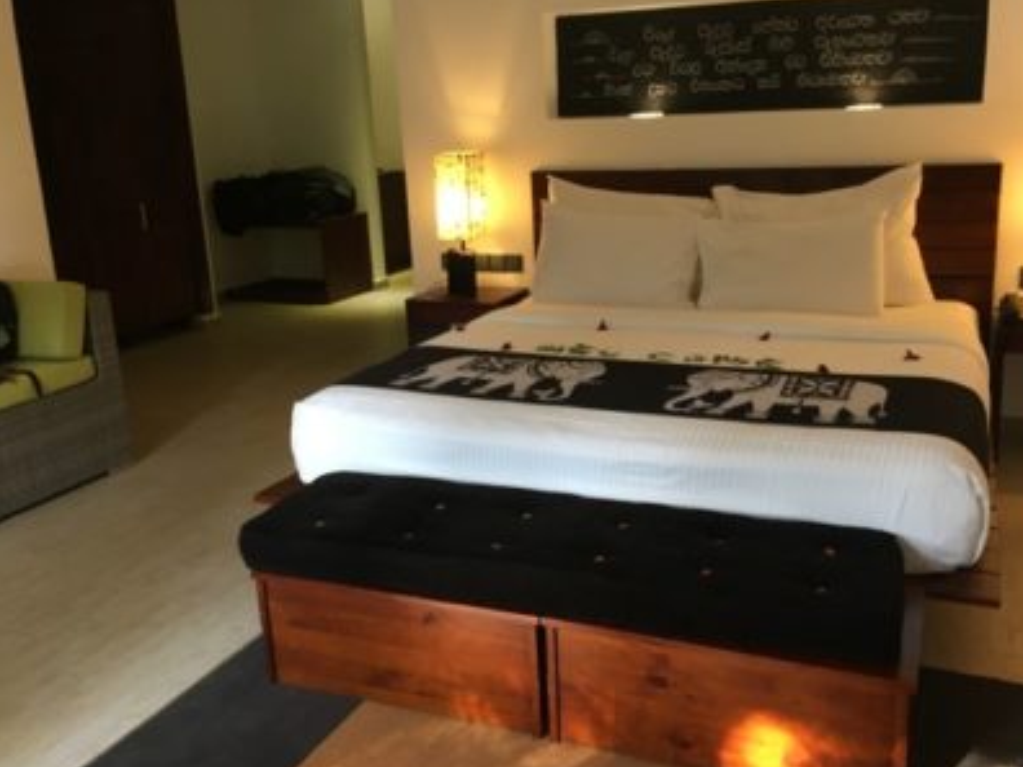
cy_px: 346
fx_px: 975
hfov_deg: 55.2
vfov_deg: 42.9
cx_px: 576
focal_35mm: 33
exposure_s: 1/33
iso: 160
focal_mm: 4.15
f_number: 2.2
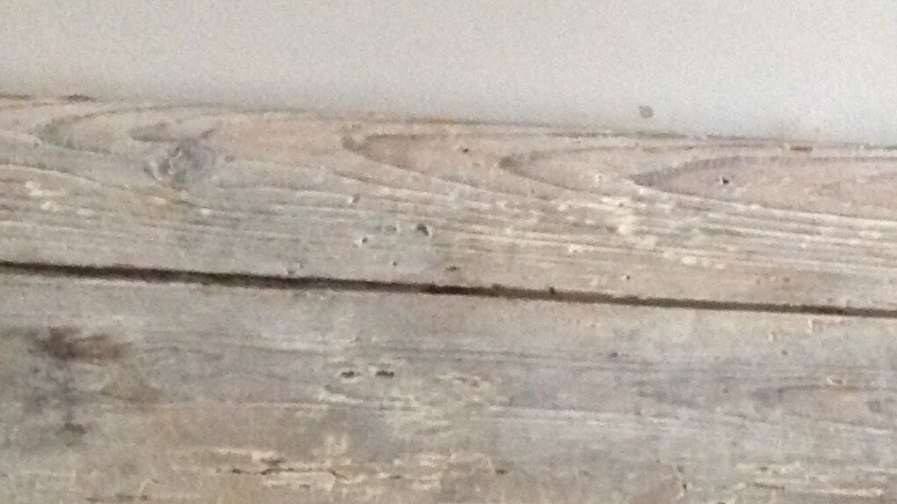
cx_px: 952
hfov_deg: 21.1
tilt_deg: -55.4
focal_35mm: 97
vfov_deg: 11.9
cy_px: 774
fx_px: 2307
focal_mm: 4.28
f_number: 2.4
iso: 500
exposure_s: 1/15
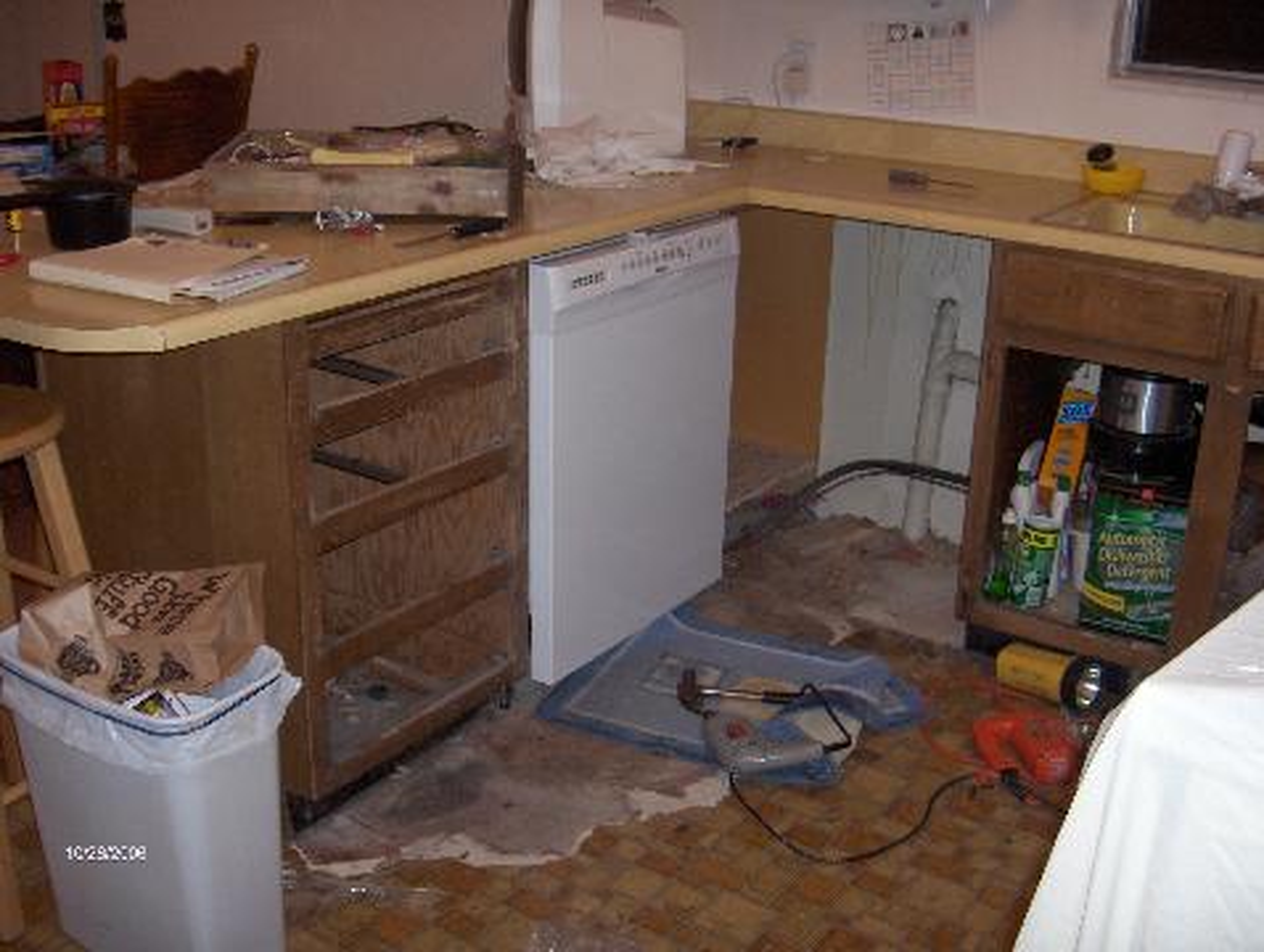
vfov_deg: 36.9
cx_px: 632
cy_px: 476
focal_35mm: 39
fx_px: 1426
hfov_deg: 47.8
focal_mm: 8
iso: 100
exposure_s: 1/60
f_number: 2.8
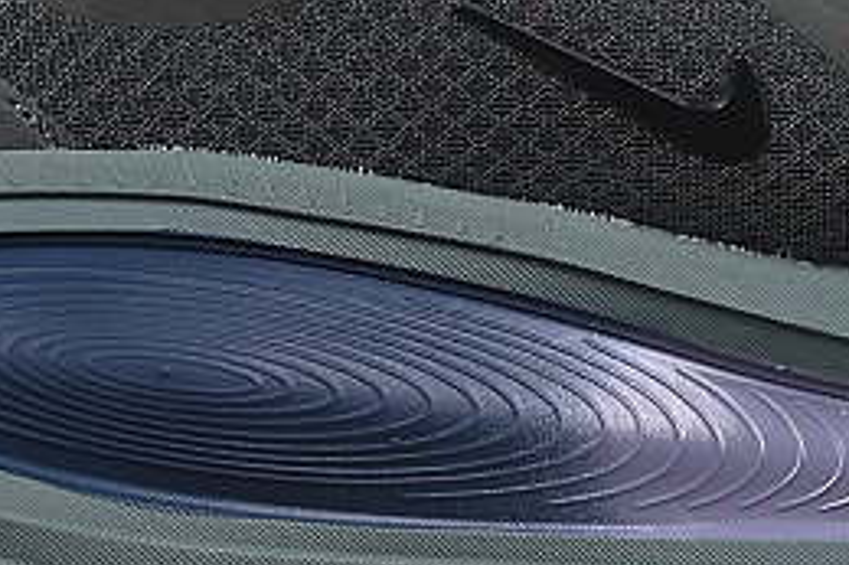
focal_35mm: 312
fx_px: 7353
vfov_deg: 4.4
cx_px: 758
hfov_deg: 6.6
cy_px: -82
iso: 160
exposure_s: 1/80
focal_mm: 50
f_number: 7.1
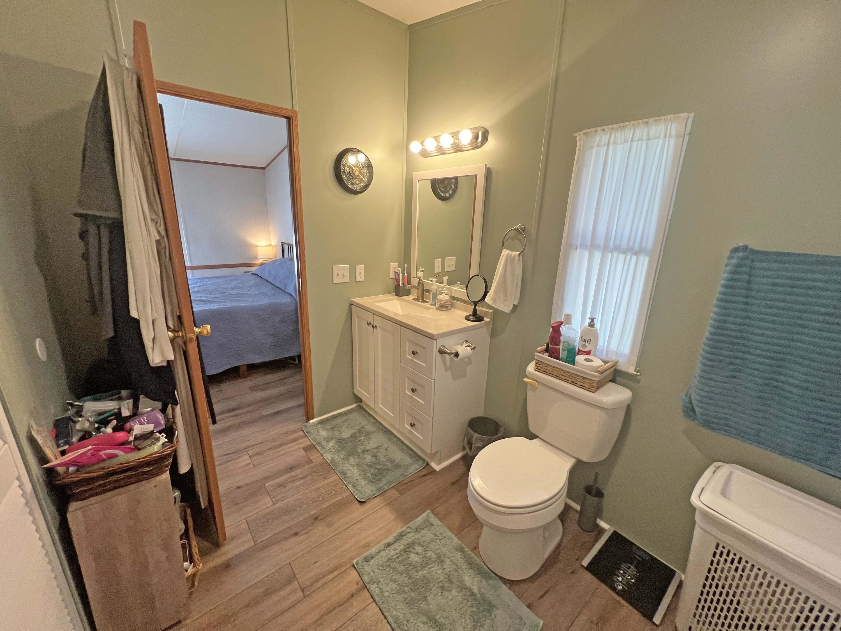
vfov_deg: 89.9
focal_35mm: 13
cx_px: 420
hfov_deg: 106.2
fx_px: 316
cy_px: 316
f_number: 1.8
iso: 160
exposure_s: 1/120
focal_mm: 1.57
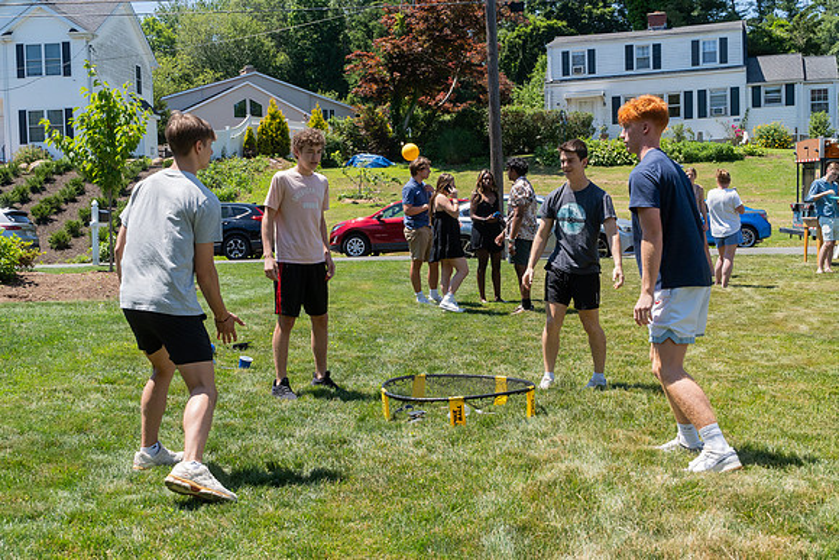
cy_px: 280
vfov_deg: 30.9
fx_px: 1014
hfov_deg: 45.0
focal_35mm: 44
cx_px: 420
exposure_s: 1/640
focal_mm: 29
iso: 640
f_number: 8
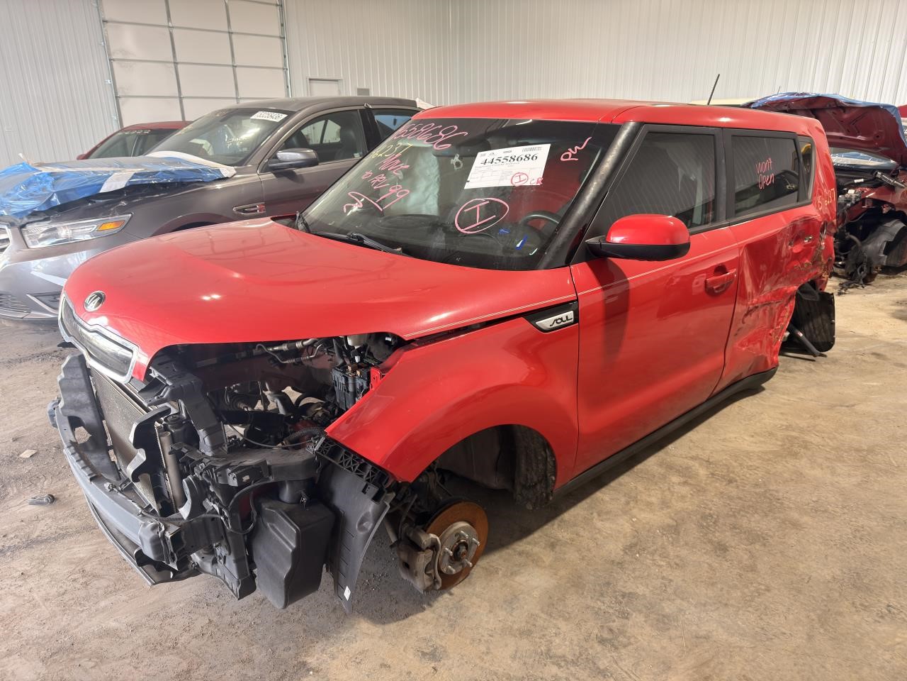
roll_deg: +0.6
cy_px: 340
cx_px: 454
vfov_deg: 56.8
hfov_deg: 71.6
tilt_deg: -18.7
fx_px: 629
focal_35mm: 24
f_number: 1.78
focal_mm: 6.76
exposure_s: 1/72
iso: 125
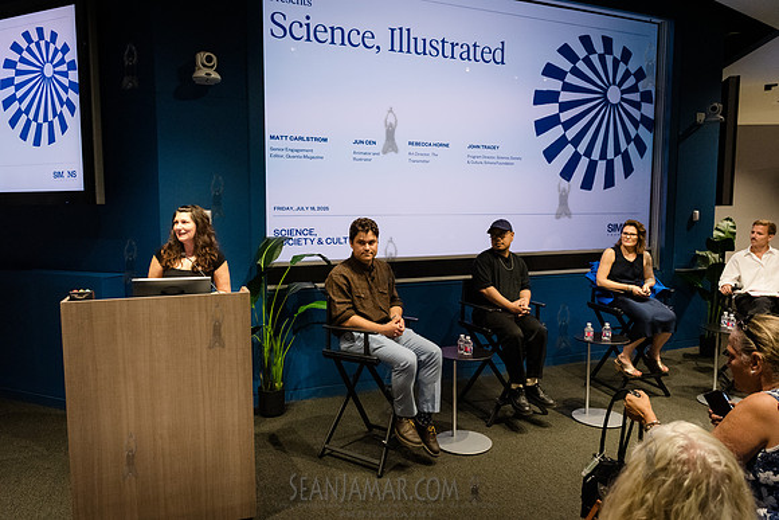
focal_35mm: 25
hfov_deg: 70.4
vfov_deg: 50.5
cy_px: 261
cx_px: 376
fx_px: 551
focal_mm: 24
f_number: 3.5
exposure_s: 1/250
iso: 6400
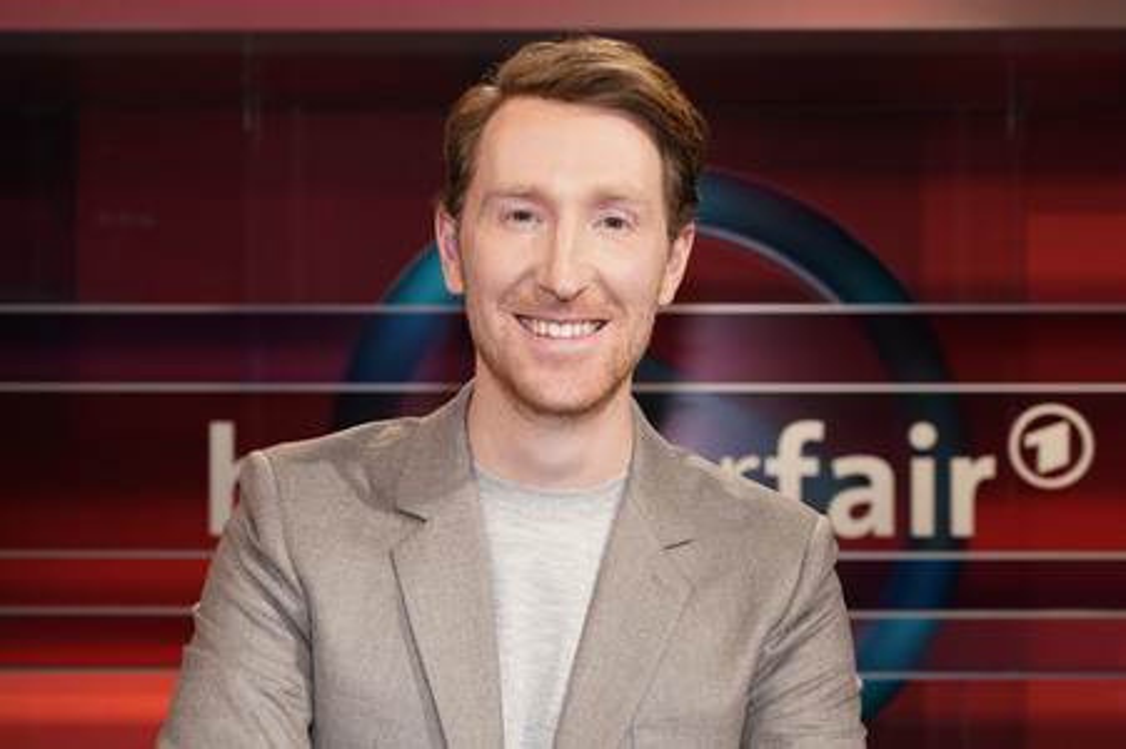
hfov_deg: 42.8
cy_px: 374
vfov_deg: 29.2
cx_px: 563
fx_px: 1438
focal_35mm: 46
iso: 1600
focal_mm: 46
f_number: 5
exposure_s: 1/125
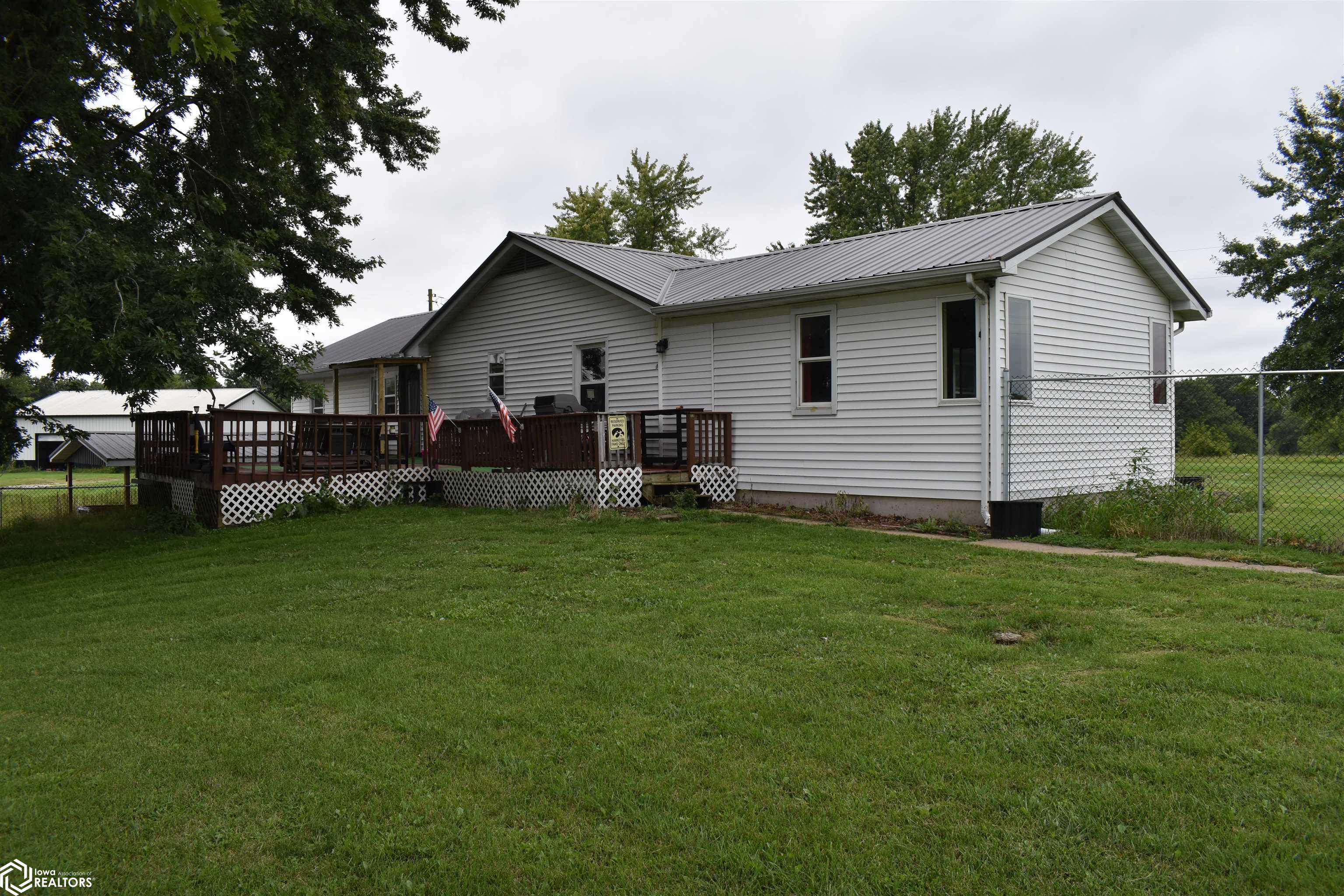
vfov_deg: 47.9
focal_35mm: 27
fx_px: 1008
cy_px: 448
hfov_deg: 67.4
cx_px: 672
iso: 200
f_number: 8
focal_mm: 18
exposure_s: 1/250
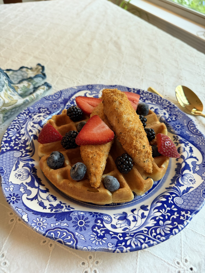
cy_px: 136
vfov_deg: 71.6
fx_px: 190
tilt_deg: -47.4
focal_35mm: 24
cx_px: 102
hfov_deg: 56.8
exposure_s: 1/60
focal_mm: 6.76
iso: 400
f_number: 1.78
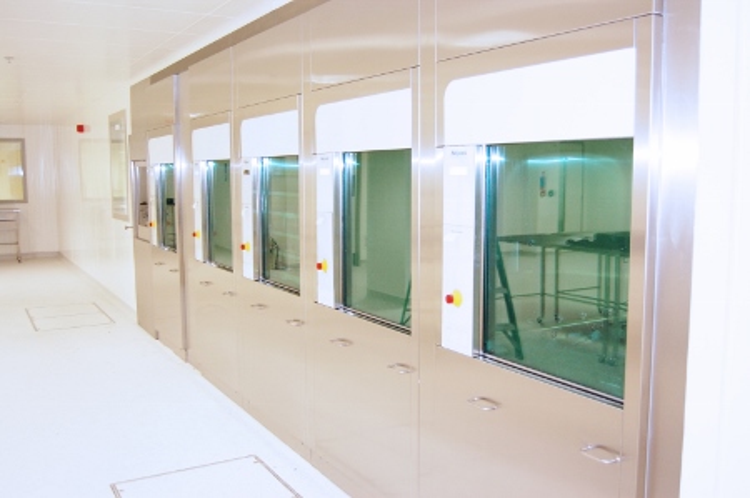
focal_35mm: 34
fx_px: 718
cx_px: 375
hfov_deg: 55.2
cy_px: 249
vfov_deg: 38.3
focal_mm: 23
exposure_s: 1/60
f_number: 3.8
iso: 400
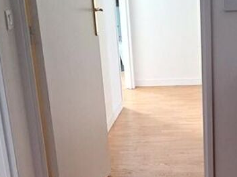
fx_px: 596
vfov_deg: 16.4
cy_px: 204
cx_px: 189
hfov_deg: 22.2
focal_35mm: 87
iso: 250
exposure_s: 1/25
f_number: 1.8
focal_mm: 5.54
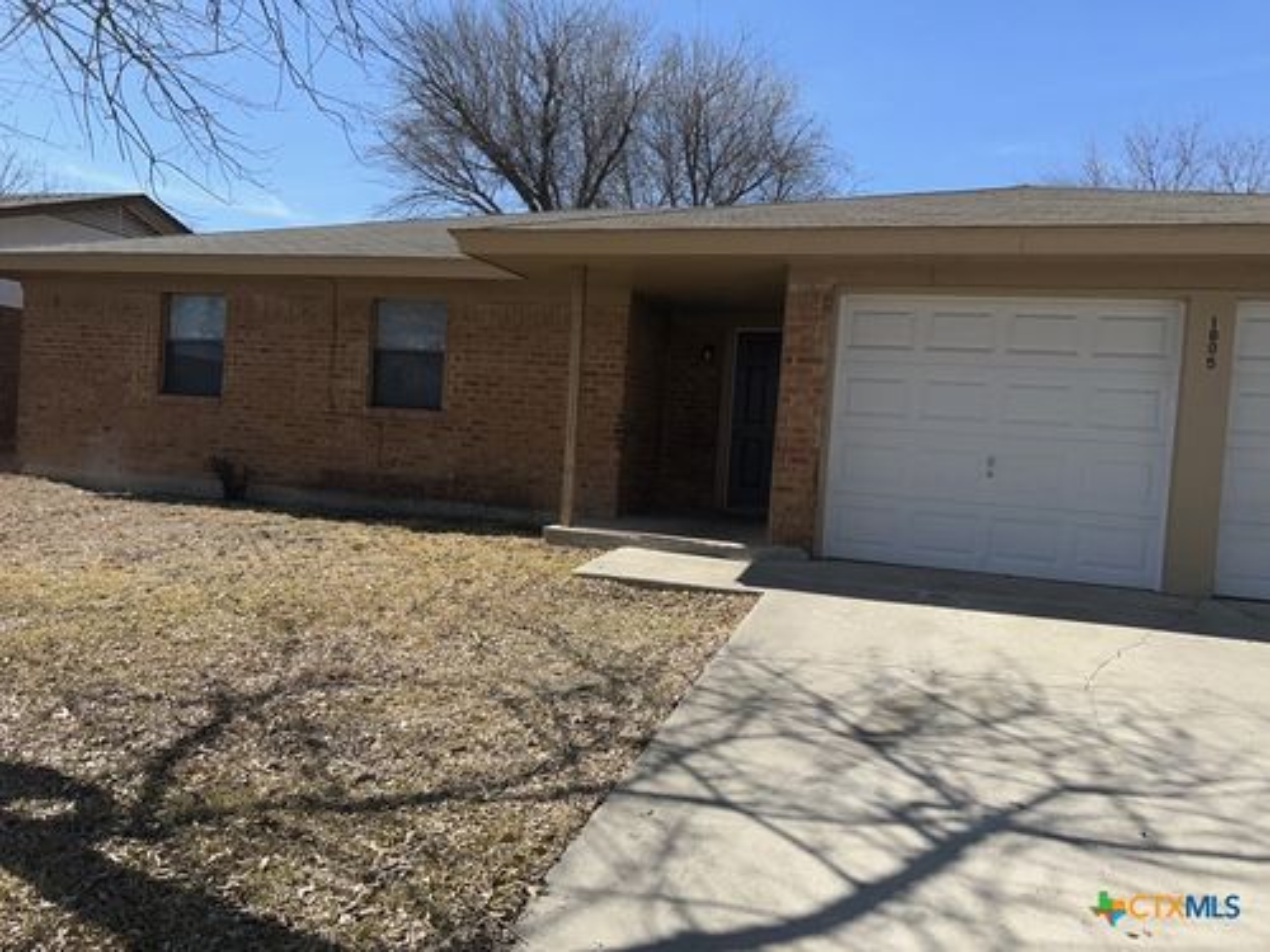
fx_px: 954
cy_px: 476
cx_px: 635
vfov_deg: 53.1
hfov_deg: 67.3
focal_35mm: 26
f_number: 1.5
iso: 32
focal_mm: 5.7
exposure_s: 1/14286
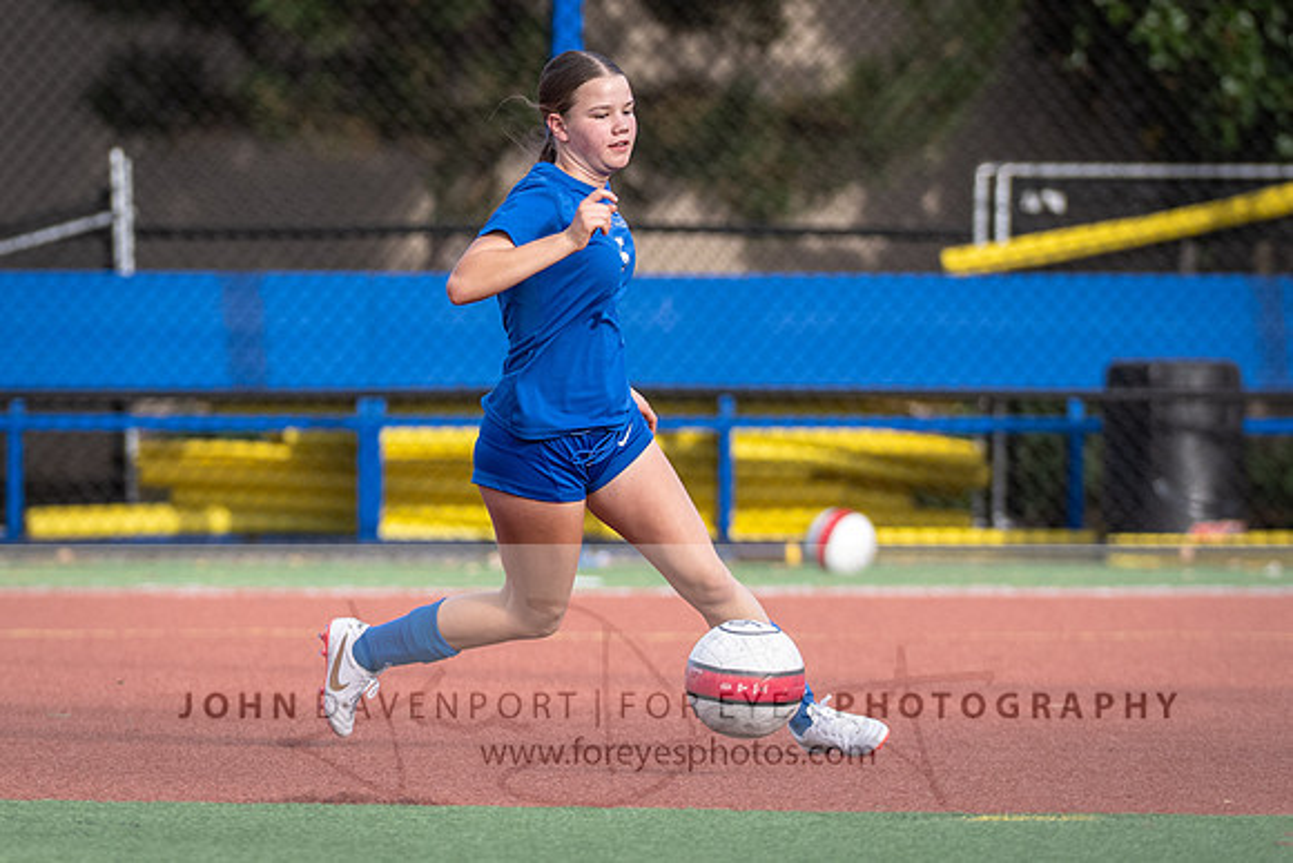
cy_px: 366
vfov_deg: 2.4
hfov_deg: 3.6
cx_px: 518
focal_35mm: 578
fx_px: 20777
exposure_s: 1/1000
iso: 800
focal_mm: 270
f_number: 4
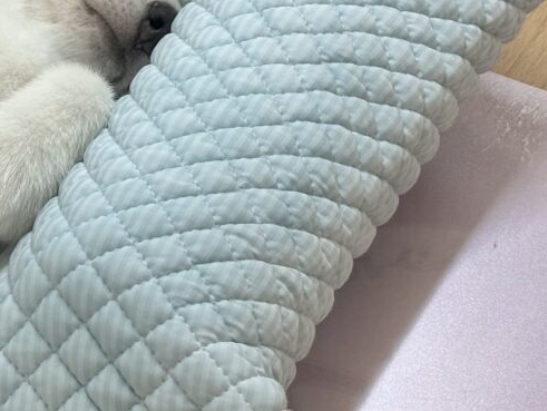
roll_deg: +2.2
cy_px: 281
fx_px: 2008
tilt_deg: -44.1
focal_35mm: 127
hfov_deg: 15.0
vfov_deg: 11.7
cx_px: -119
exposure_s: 1/100
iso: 50
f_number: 1.6
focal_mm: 5.96
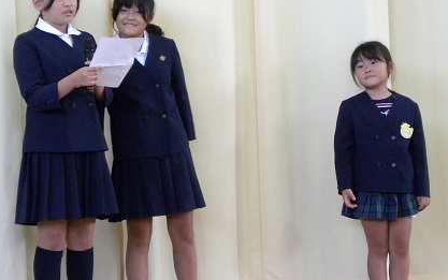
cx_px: 177
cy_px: 119
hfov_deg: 6.5
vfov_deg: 4.1
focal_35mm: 323
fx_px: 3945
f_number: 4.5
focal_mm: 37.7
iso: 400
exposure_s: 1/61.4
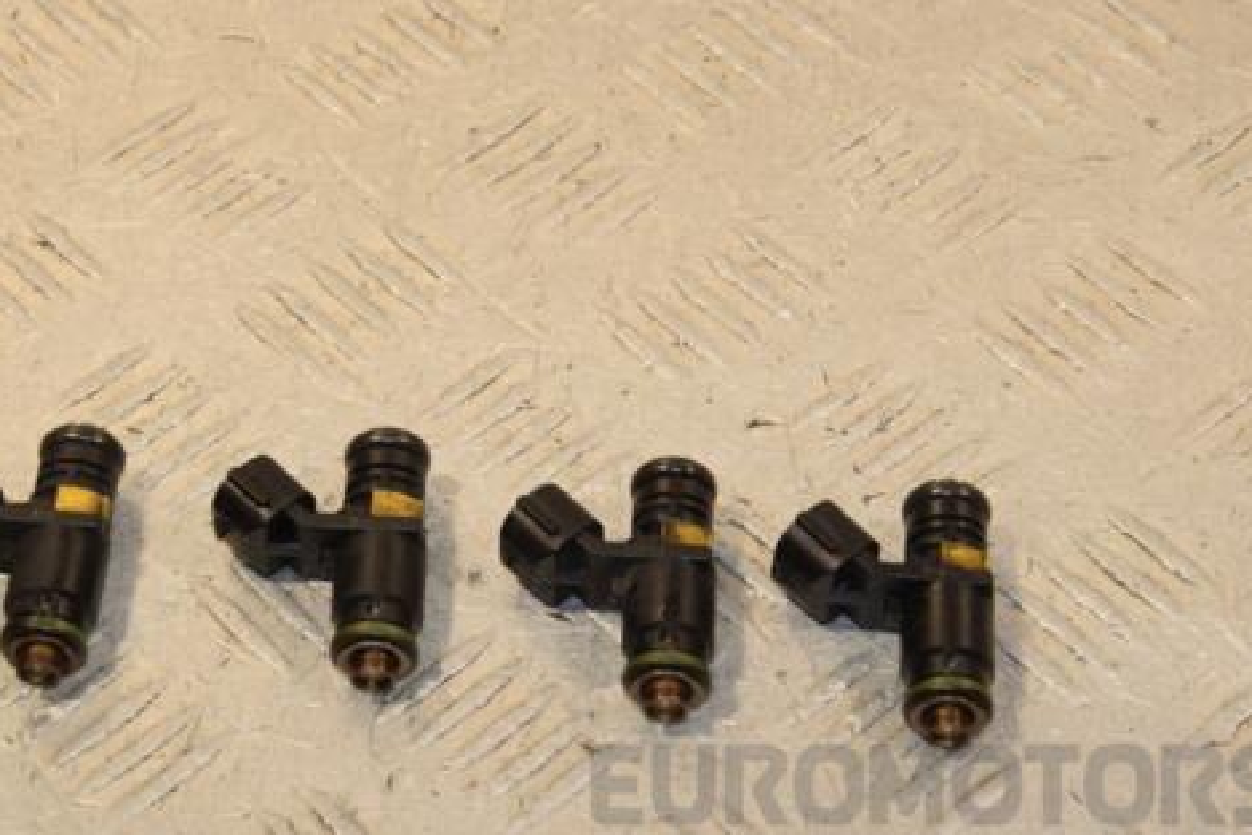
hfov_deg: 16.1
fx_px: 4416
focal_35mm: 127
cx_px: 540
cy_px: 428
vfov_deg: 10.8
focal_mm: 66
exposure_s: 1/200
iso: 800
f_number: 8
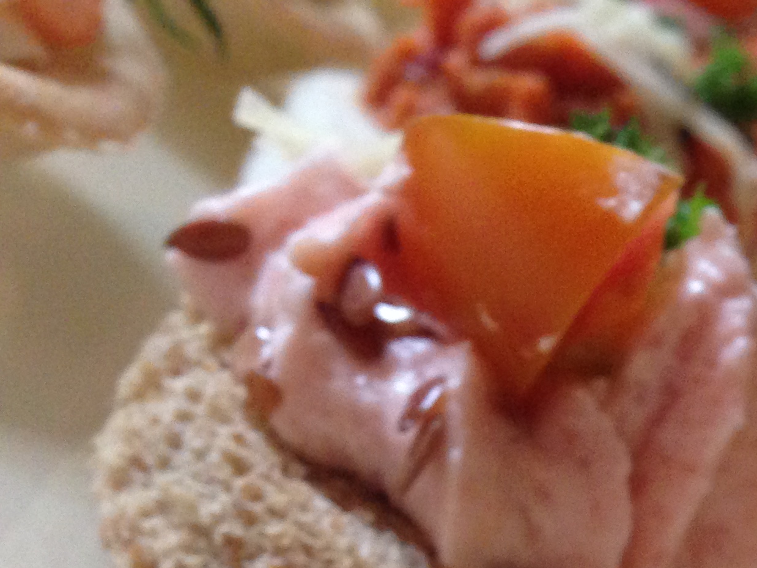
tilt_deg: -19.5
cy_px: 743
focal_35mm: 87
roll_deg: -41.1
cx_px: 994
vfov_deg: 16.1
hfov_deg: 20.5
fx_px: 1903
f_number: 2.4
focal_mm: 4.12
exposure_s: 1/20
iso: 200
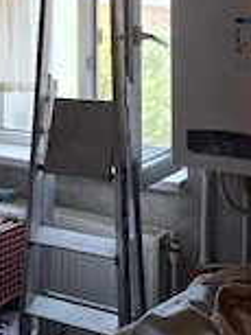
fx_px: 579
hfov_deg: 24.4
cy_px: 24
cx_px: 96
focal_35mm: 60
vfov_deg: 30.5
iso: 250
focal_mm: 5.54
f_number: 1.8
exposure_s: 1/100
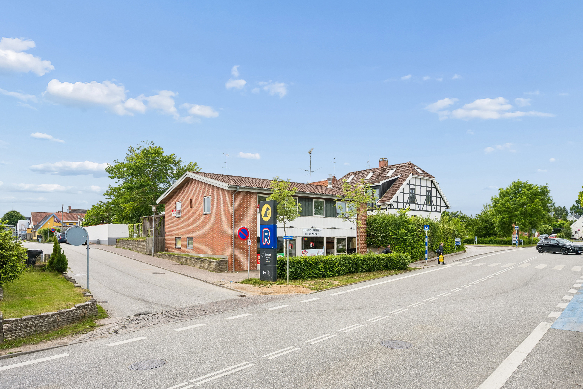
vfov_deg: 55.1
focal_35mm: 23
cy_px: 194
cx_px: 292
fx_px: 372
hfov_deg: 76.1
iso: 400
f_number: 6.3
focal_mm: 23
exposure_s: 1/640
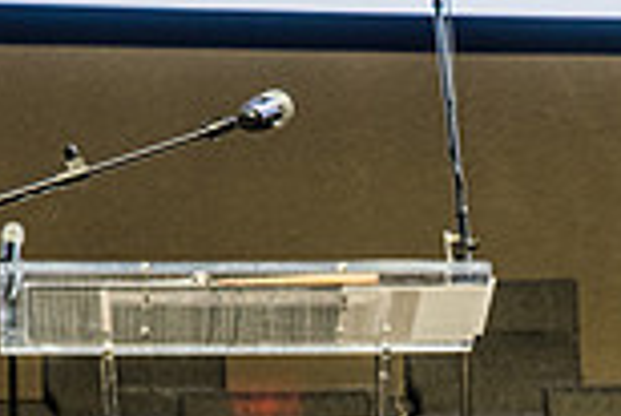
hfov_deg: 6.8
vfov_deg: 4.5
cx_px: 806
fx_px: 5214
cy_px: 523
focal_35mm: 302
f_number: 4.5
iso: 800
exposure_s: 1/100
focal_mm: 80
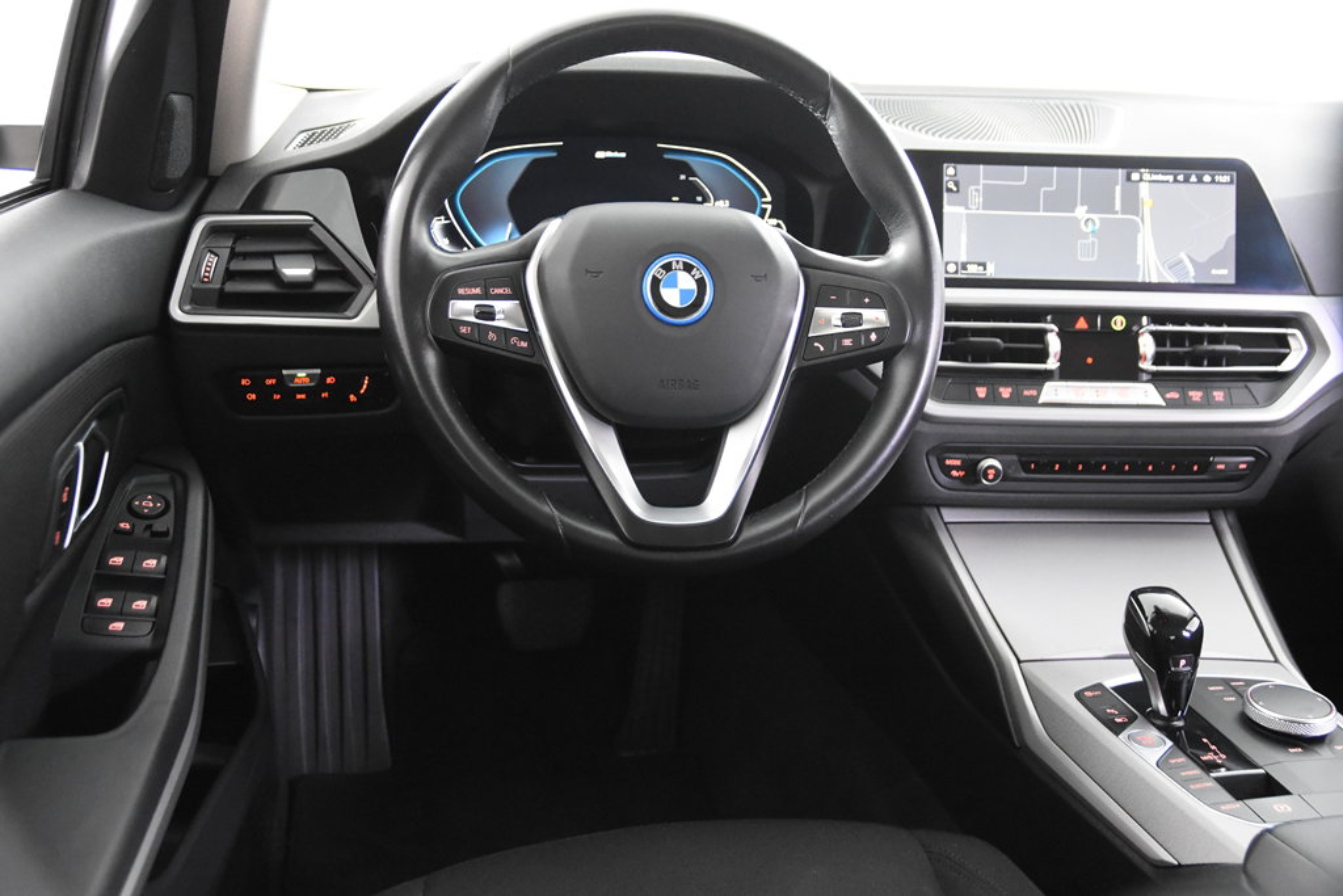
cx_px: 672
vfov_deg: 34.2
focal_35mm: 39
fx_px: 1455
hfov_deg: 49.5
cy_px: 448
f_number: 3.2
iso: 6400
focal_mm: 26
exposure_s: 1/40
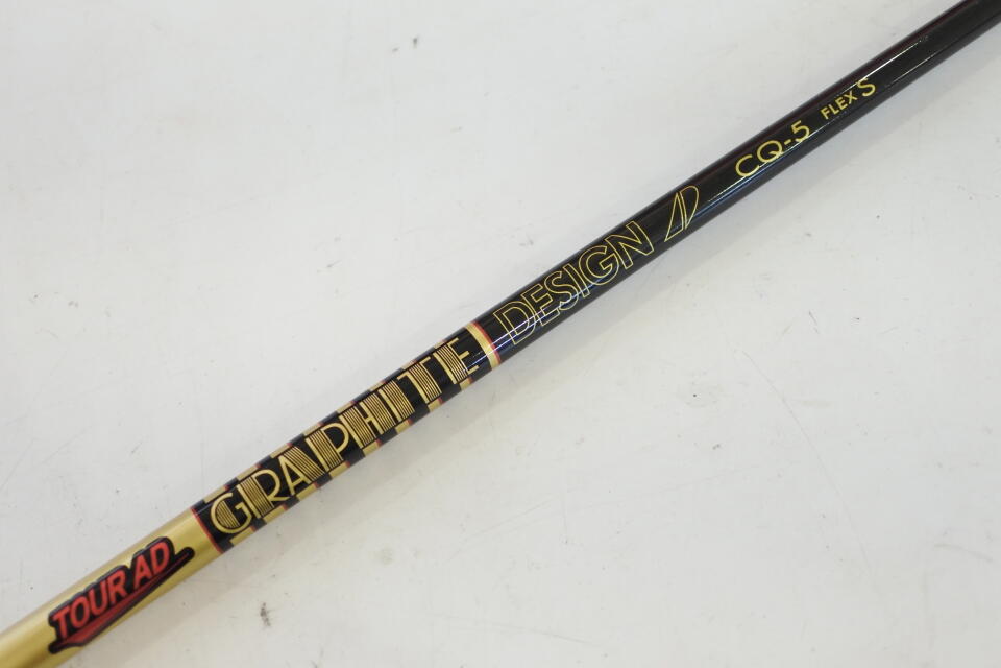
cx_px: 500
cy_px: 334
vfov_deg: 27.5
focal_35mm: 49
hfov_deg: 40.3
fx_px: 1362
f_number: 1.8
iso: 400
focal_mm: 18.5
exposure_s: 1/250
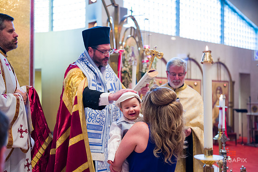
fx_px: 344
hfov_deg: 41.1
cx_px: 129
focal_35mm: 48
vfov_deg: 28.0
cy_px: 86
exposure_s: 1/125
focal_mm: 48
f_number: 3.2
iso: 1600
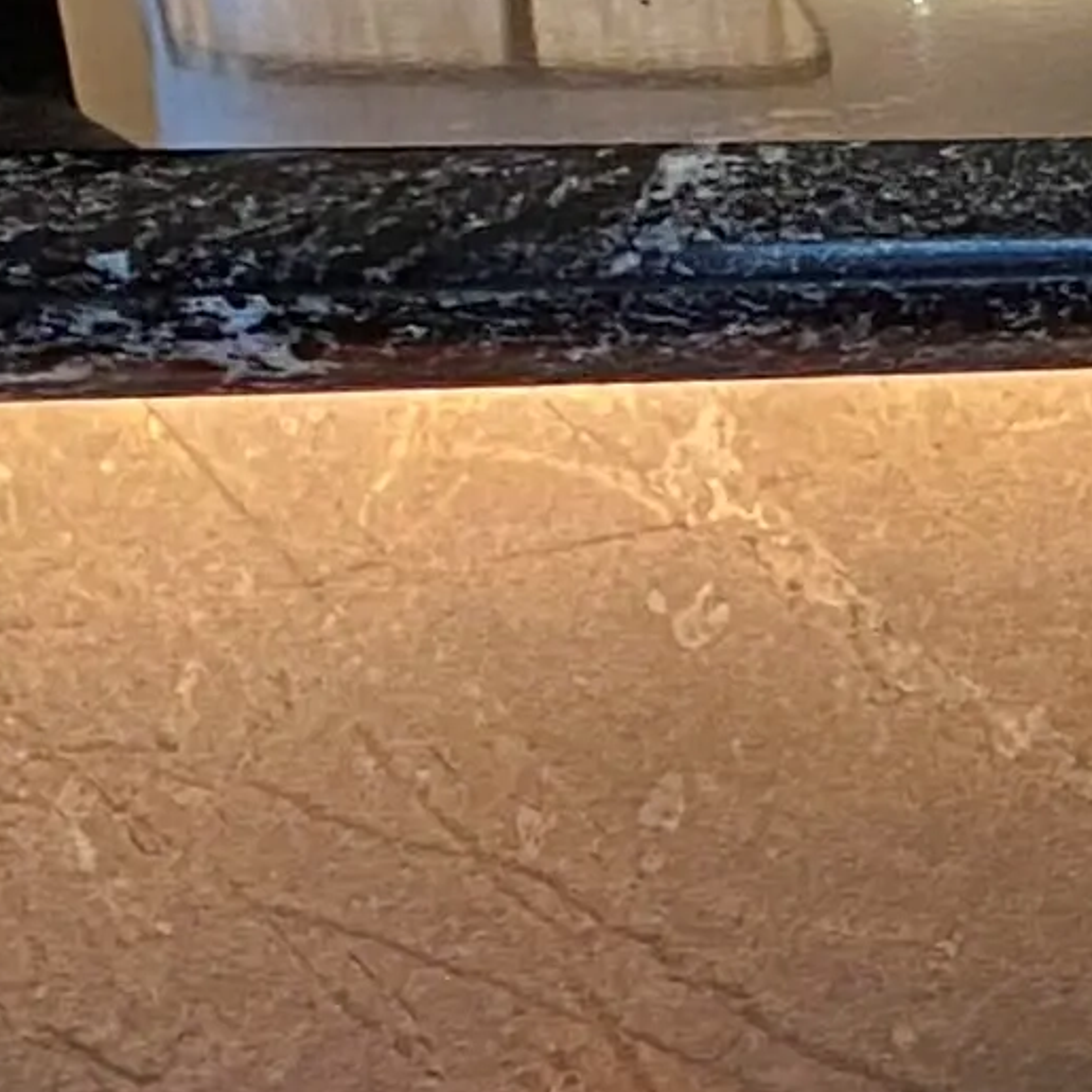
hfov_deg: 7.9
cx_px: 3611
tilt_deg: -27.6
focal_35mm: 180
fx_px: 6424
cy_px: 1845
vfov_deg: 9.3
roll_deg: -8.0
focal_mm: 4.25
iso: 125
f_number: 1.8
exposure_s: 1/60
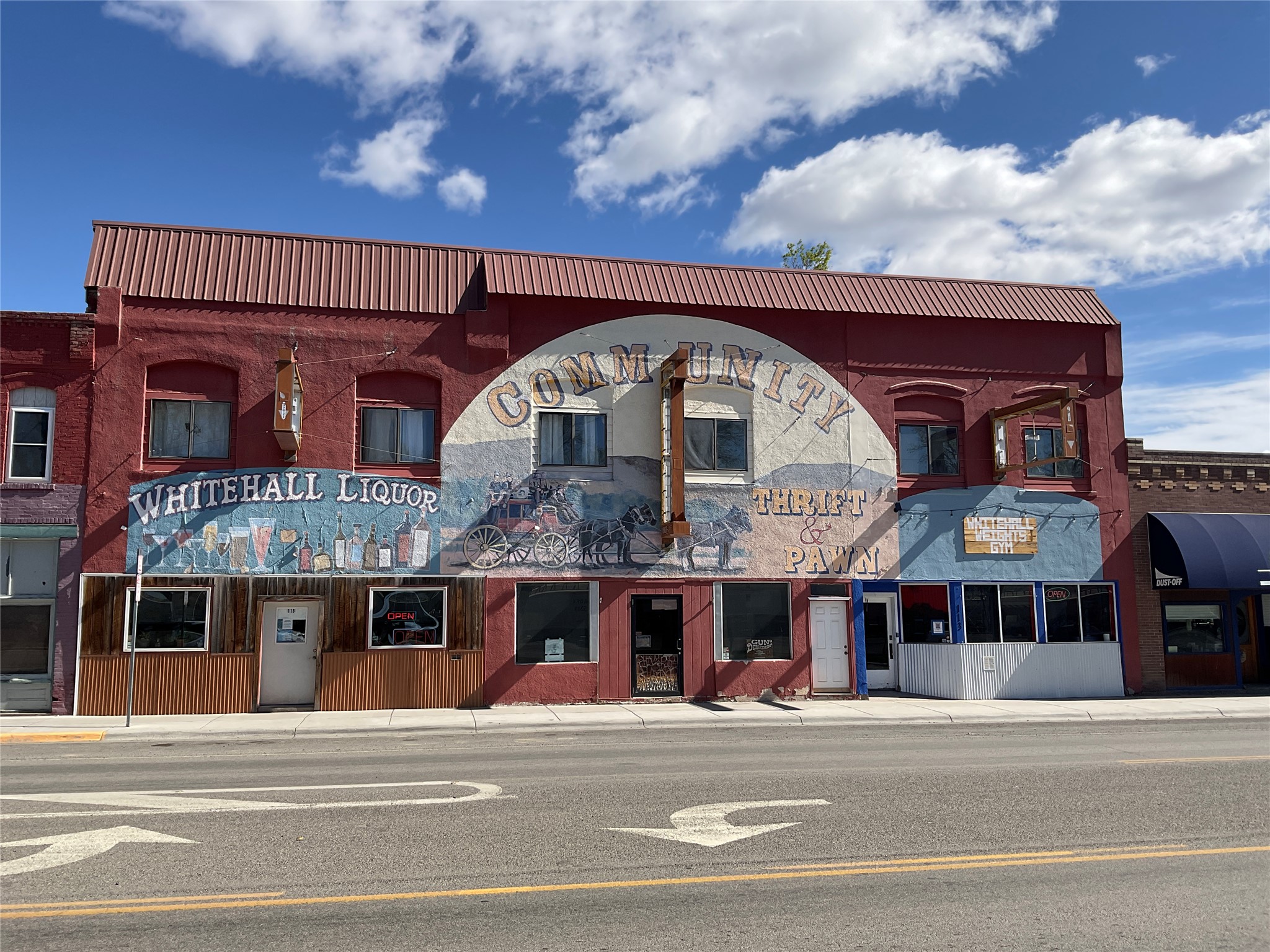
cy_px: 476
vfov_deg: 48.2
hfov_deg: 61.7
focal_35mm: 29
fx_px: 1064
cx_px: 635
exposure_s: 1/2227
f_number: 1.8
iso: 16
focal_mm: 3
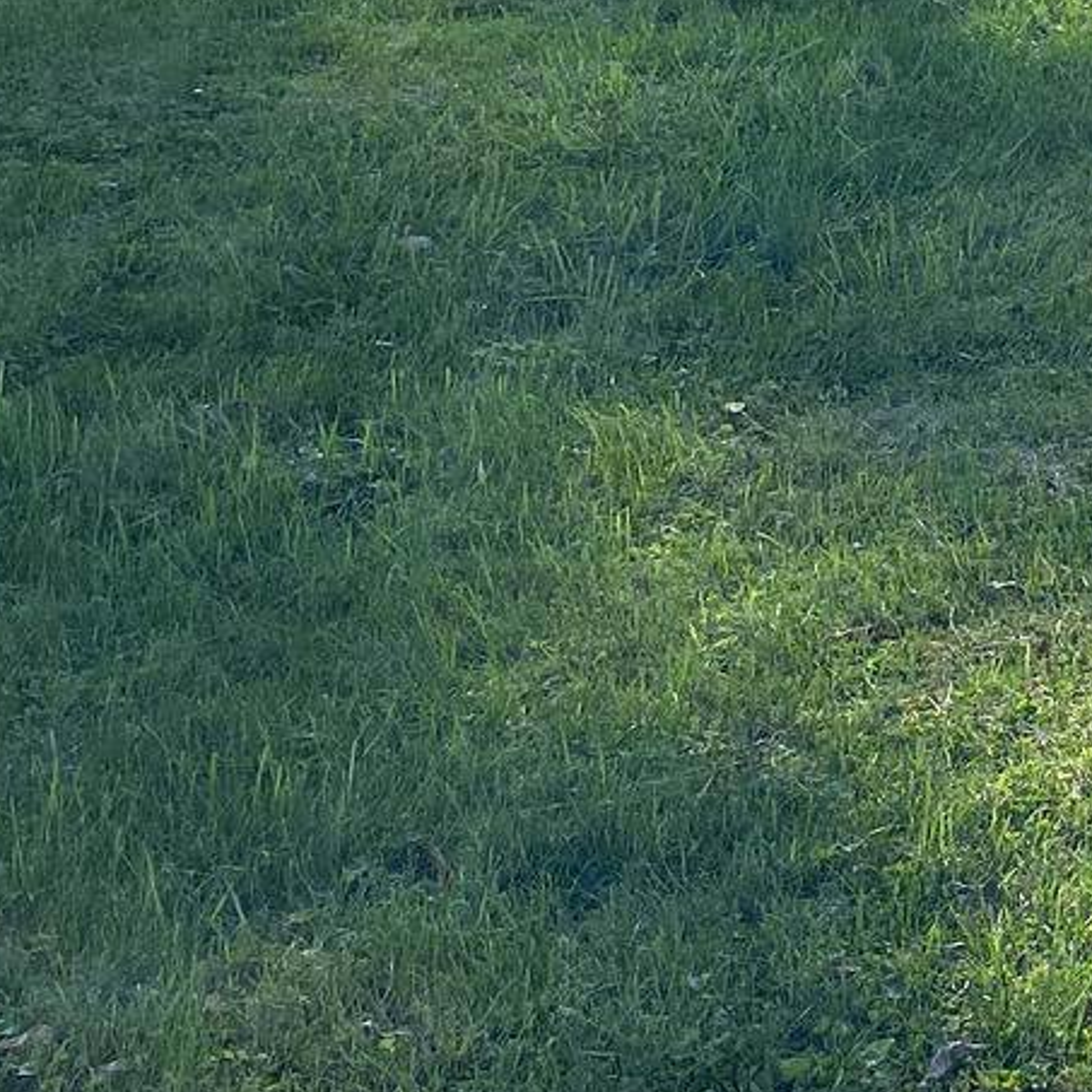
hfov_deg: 14.3
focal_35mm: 104
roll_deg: -2.1
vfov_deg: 15.9
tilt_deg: +3.4
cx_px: 2088
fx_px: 3712
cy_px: -323
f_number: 1.8
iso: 32
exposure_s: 1/1808
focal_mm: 4.25
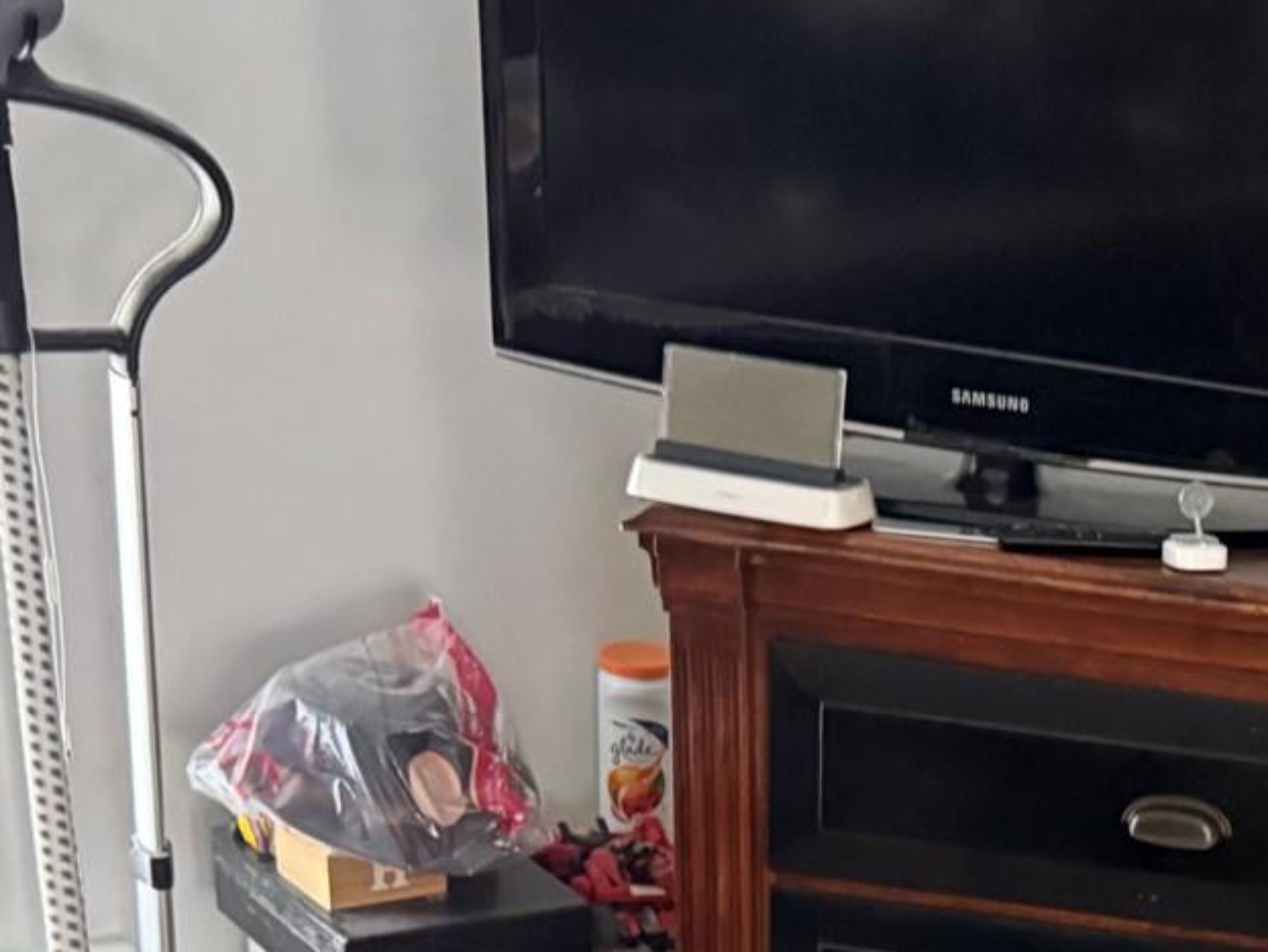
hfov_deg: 23.3
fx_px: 2895
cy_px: 1186
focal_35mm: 79
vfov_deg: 17.7
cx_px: 1380
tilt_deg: -23.7
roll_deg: -4.5
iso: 800
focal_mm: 6.76
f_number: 1.78
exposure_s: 1/60
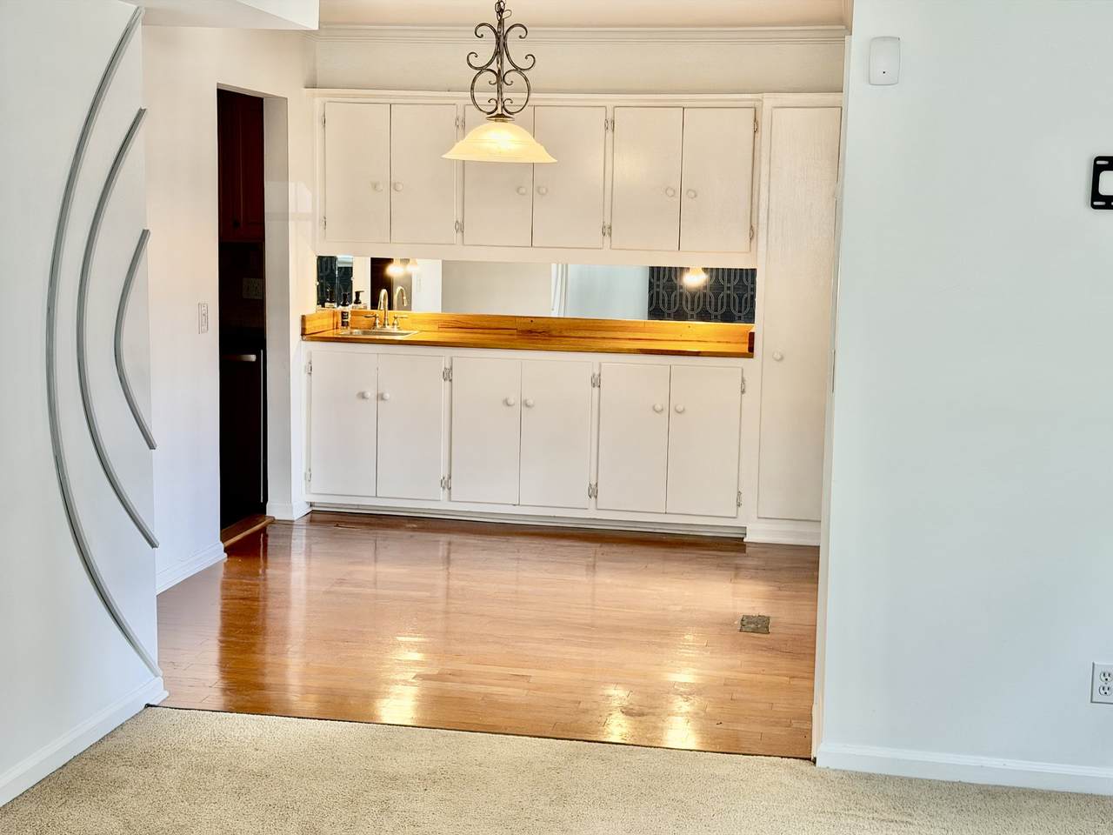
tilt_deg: -7.1
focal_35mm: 48
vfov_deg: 30.3
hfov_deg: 39.7
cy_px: 418
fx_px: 1543
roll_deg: -1.8
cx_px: 556
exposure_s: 1/120
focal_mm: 6.76
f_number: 1.78
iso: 125
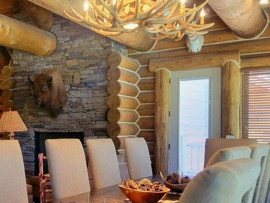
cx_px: 33
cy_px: 131
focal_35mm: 50
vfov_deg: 29.0
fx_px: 390
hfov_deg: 36.1
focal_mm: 5.4
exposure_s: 1/60
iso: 200
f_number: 1.8
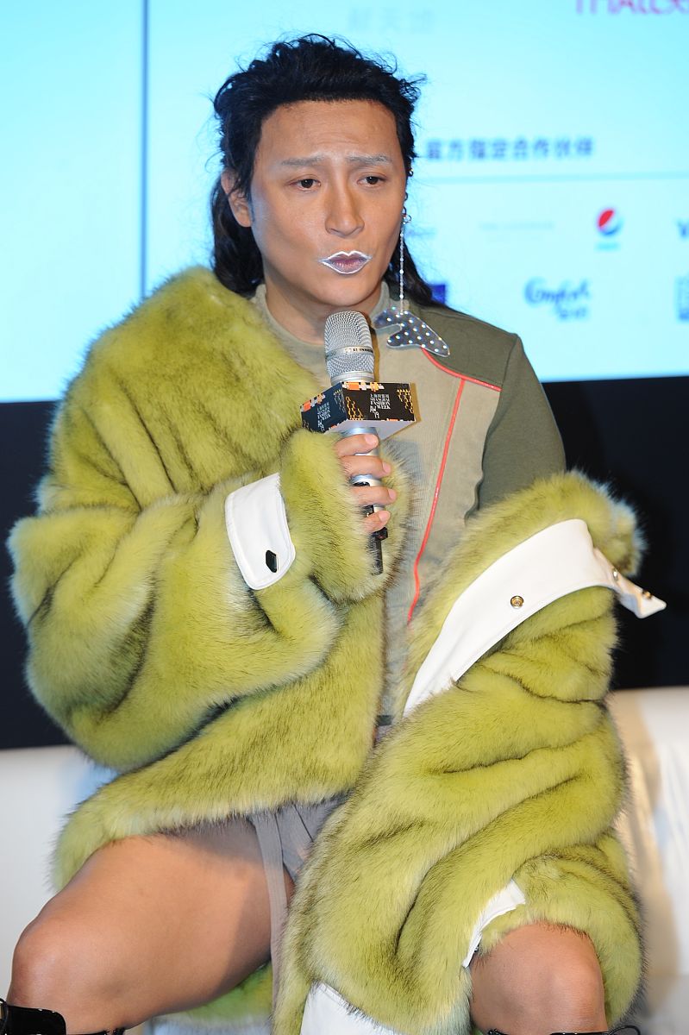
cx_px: 344
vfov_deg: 15.2
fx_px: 3879
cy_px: 518
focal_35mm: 135
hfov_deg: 10.2
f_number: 4
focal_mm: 135
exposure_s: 1/160
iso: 640
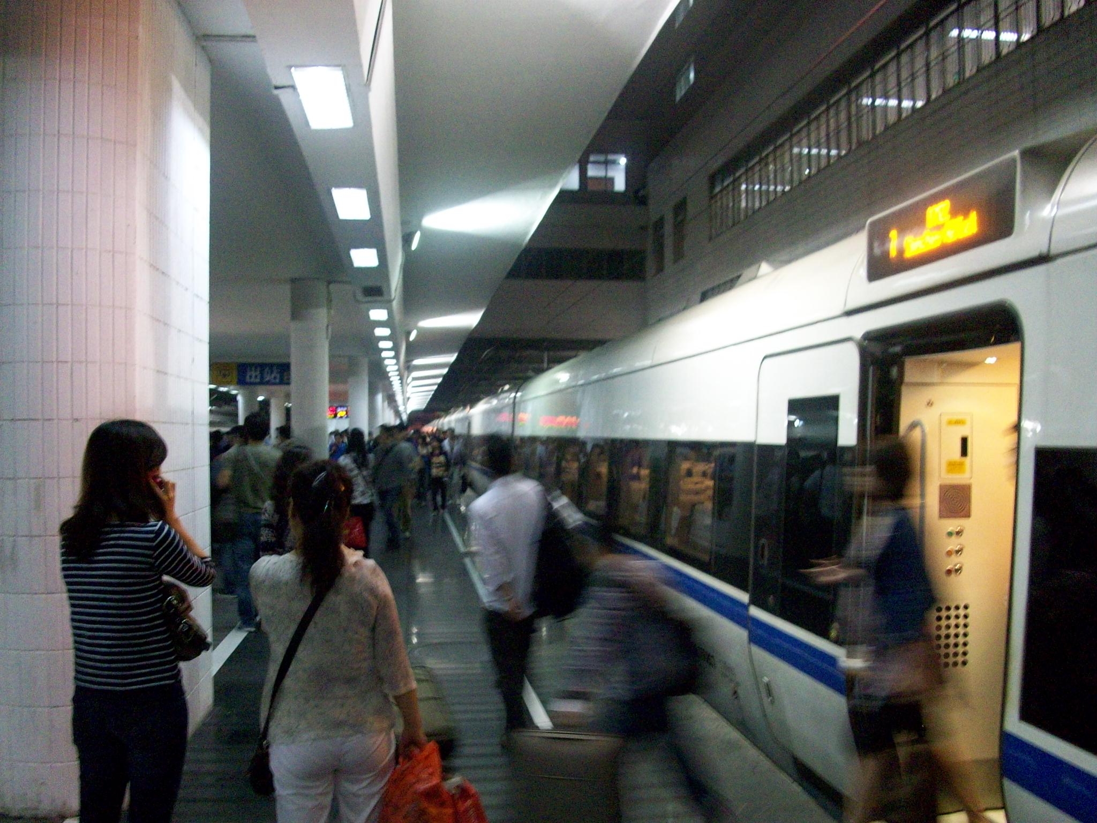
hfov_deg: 54.0
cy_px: 412
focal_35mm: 34
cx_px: 548
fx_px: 1077
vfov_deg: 41.8
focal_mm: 5.7
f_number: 2.8
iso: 309
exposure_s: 1/8
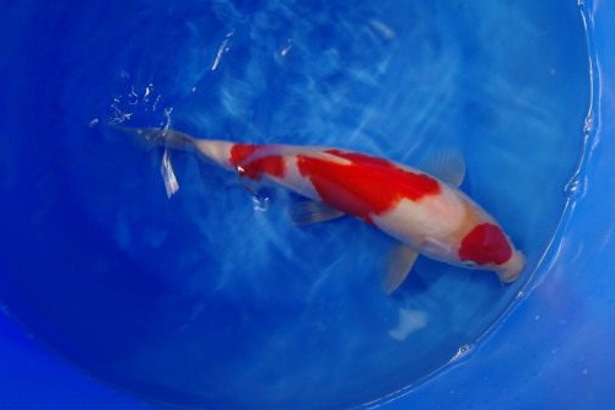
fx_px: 803
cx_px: 302
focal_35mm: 47
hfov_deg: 41.9
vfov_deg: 28.6
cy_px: 207
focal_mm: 30
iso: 240
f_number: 4.3
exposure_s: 1/45
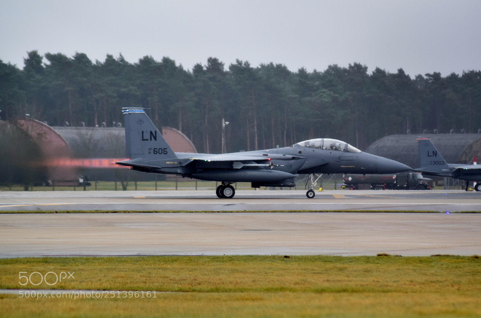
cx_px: 240
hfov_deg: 7.1
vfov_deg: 4.7
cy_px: 159
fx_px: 3899
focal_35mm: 292
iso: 800
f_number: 5.6
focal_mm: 195
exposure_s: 1/500
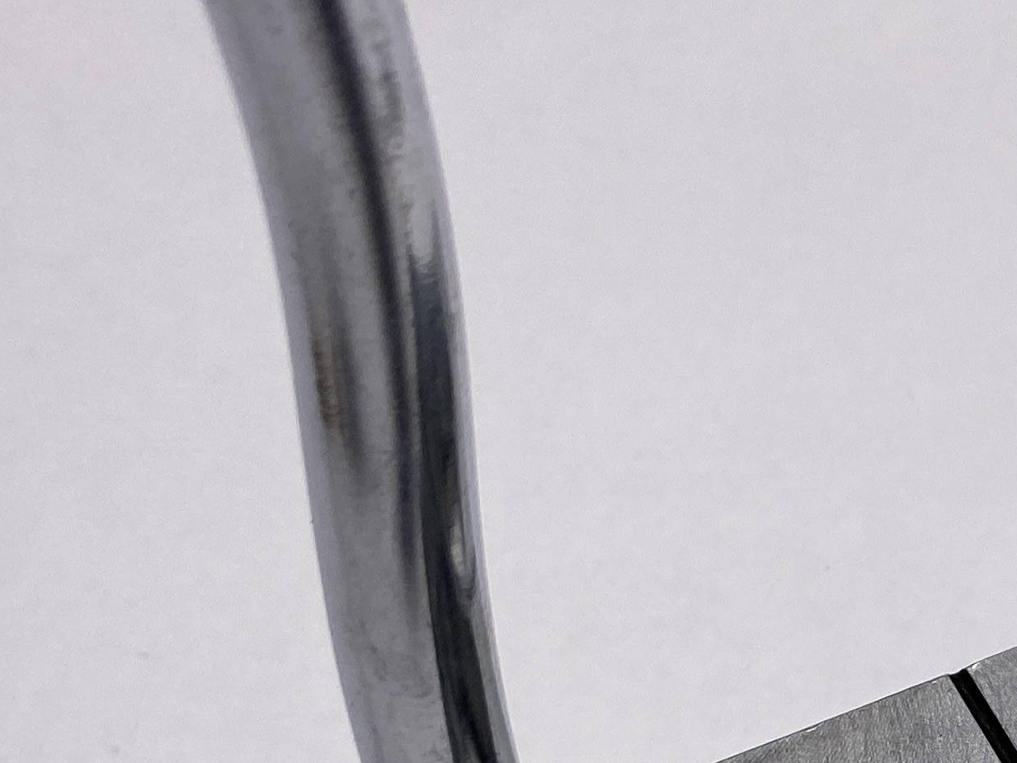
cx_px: 1219
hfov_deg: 21.4
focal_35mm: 85
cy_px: 1127
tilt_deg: -59.1
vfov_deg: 16.0
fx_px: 2497
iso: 32
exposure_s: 1/1300
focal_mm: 4.25
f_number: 1.8
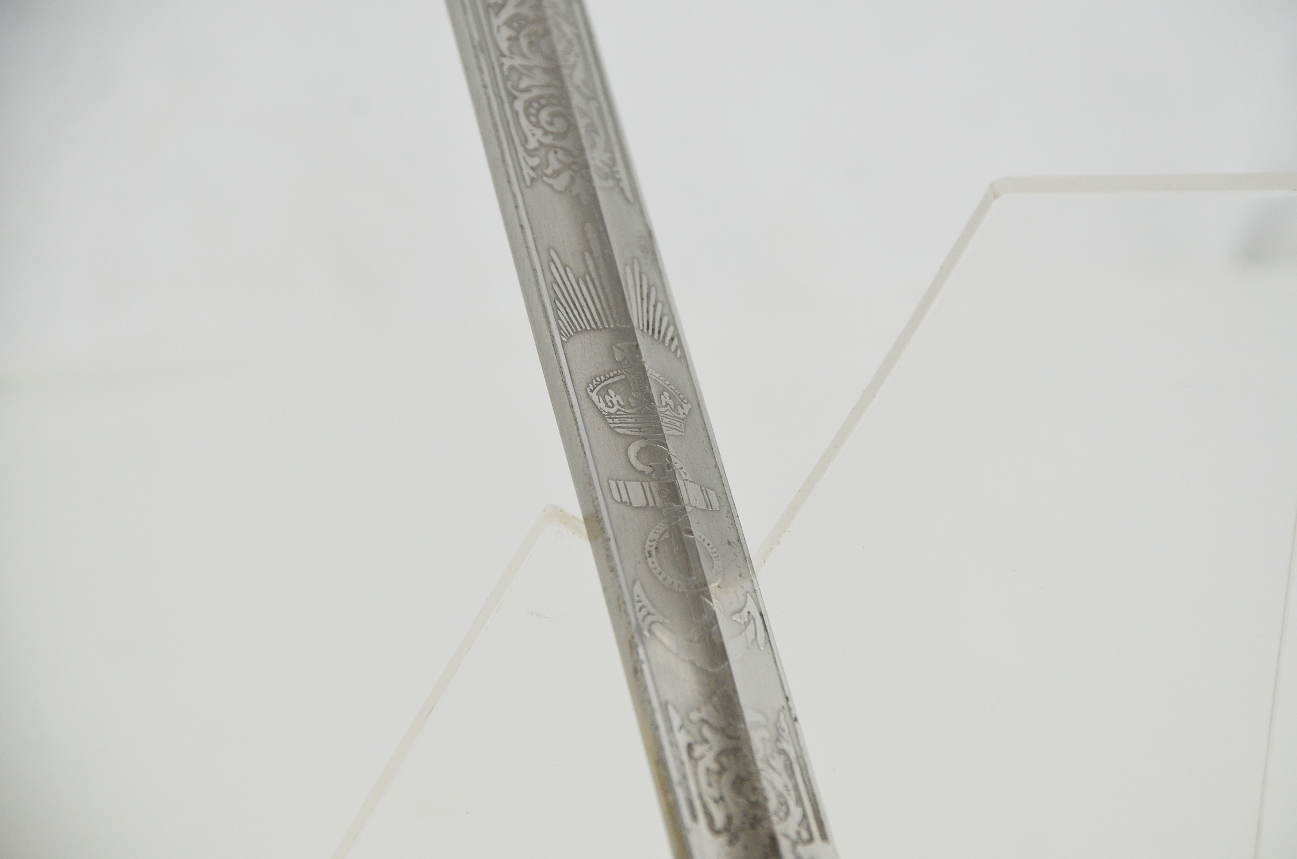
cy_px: 430
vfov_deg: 7.6
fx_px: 6472
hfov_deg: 11.4
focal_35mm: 180
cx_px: 648
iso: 560
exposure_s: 1/250
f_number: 5.6
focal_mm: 120
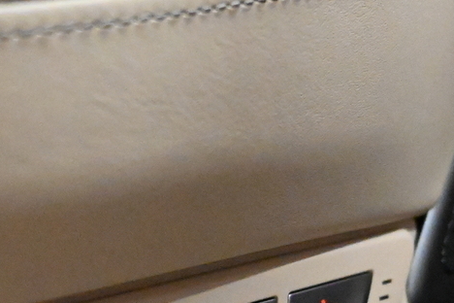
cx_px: 129
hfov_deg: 24.3
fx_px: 1047
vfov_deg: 16.0
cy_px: 324
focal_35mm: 83
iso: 11400
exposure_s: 1/160
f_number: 3.5
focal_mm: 16
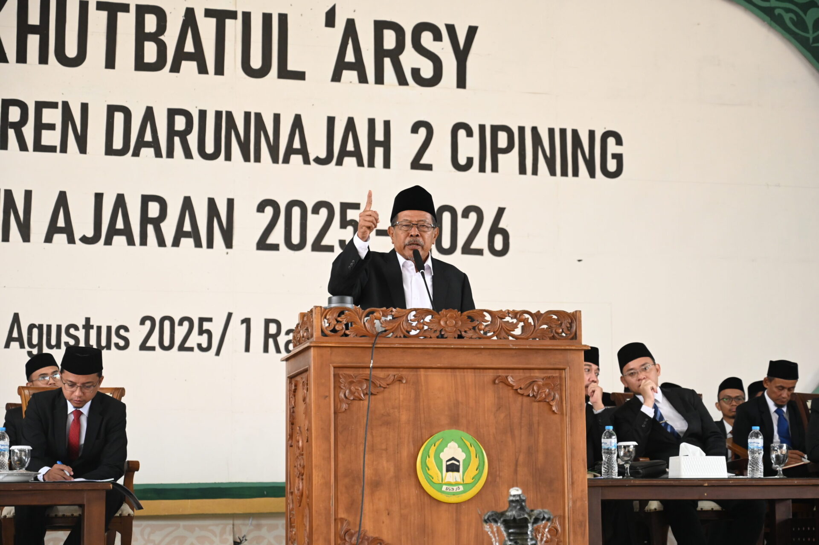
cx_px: 410
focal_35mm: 70
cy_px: 272
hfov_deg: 28.9
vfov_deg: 19.4
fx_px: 1591
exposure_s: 1/400
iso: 2500
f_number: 4
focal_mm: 70
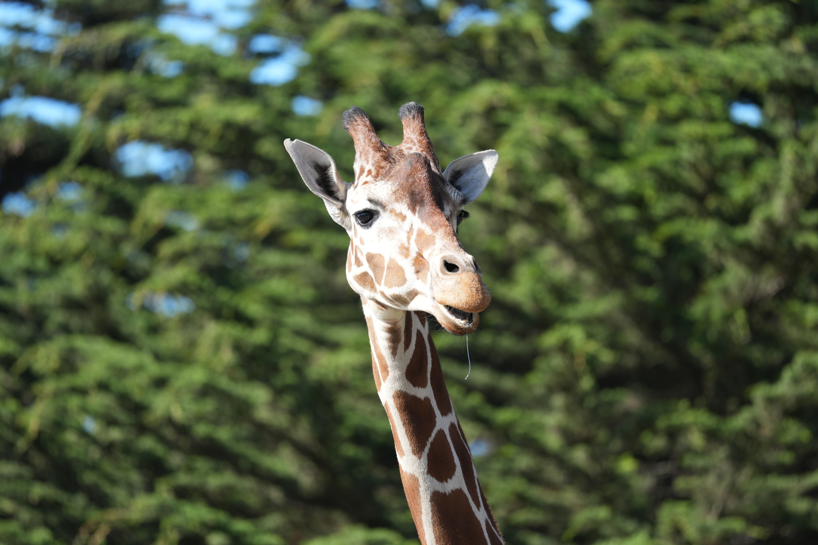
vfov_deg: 3.4
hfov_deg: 5.2
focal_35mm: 400
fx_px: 9088
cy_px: 272
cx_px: 409
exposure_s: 1/1000
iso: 400
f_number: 4.5
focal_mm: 400
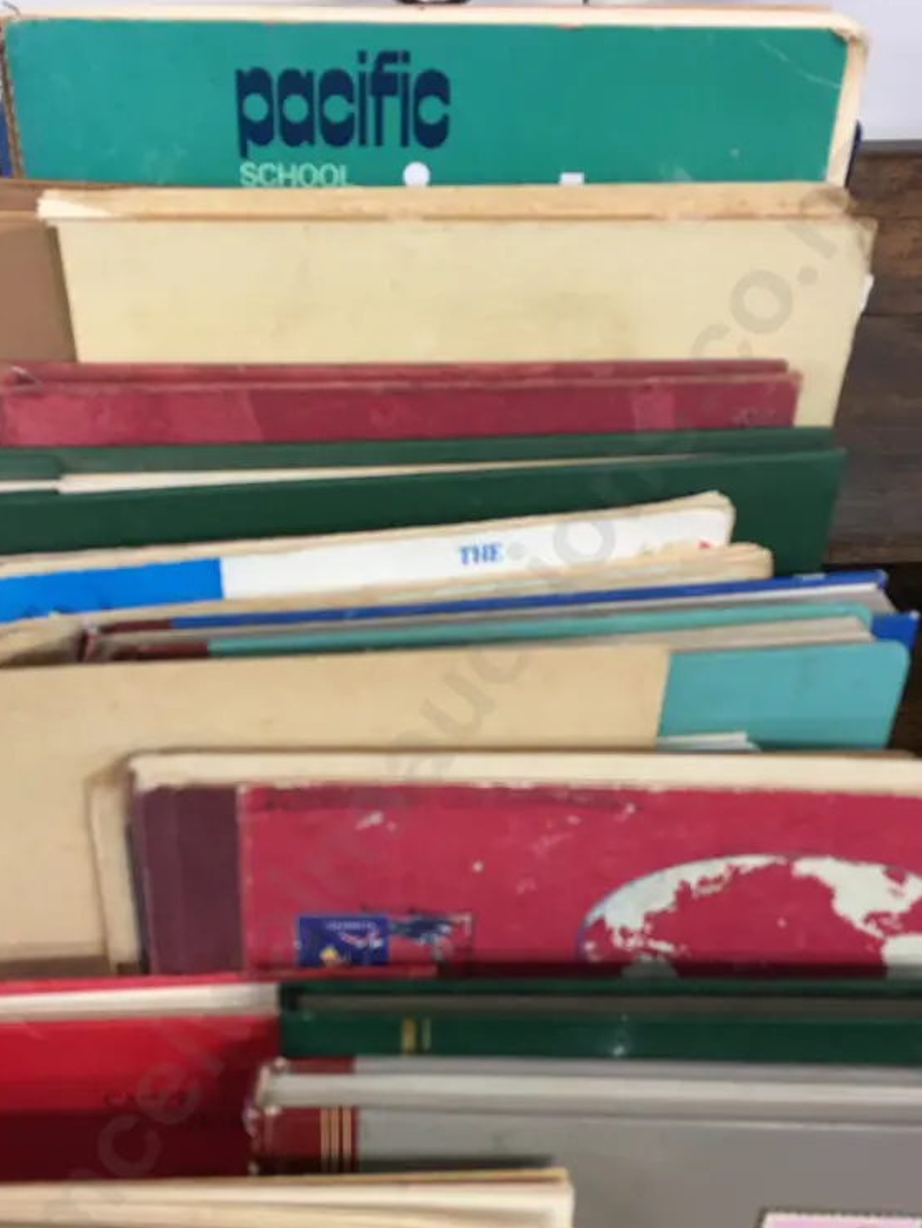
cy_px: 827
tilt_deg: -45.2
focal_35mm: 40
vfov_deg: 46.0
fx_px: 1420
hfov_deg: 35.8
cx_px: 366
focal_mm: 4.15
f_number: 2.2
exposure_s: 1/17
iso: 50
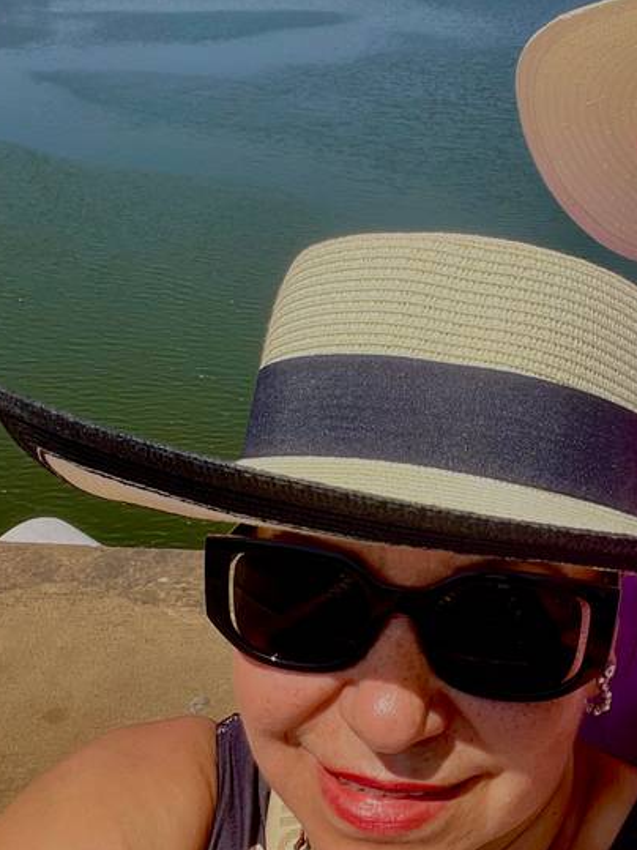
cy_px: 426
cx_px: 423
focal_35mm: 41
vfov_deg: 45.8
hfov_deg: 34.8
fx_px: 1006
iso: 32
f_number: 2.2
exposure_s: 1/740
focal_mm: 2.71
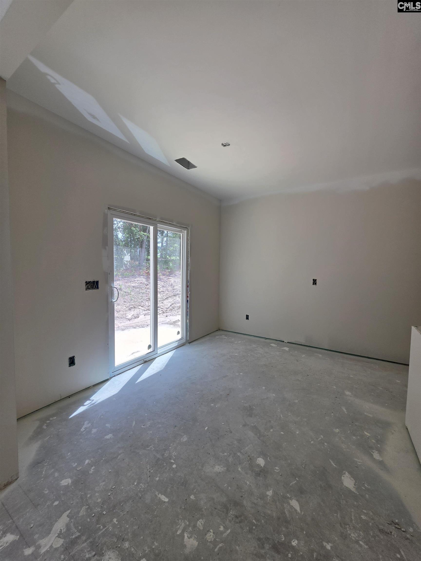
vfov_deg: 106.2
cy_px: 280
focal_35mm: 13
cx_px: 210
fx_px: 211
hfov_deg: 89.9
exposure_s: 1/338
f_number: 1.9
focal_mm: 2.2
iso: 32
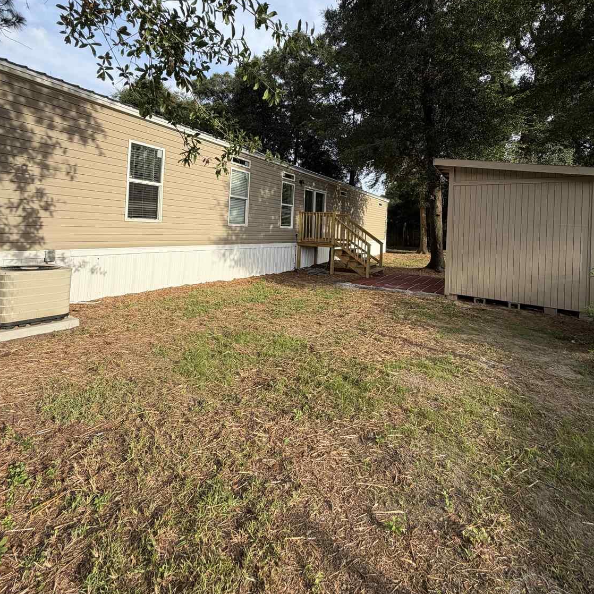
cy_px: 224
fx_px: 330
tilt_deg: +2.0
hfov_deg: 84.0
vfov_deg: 82.4
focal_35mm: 17
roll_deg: -1.8
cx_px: 299
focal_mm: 2.22
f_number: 2.2
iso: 40
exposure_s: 1/531
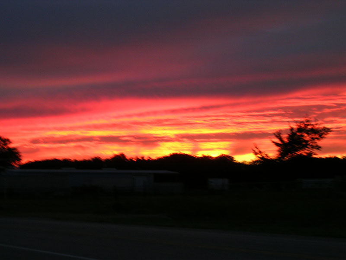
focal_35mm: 95
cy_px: 130
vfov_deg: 15.6
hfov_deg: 20.7
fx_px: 950
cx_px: 173
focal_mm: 14.5
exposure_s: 1/10.9
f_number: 4.4
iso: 50
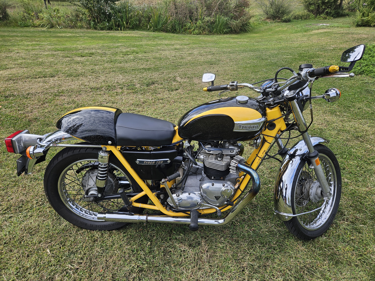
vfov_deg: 58.9
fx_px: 249
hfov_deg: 73.9
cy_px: 140
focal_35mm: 23
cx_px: 188
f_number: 1.8
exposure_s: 1/836
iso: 25
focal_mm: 5.4
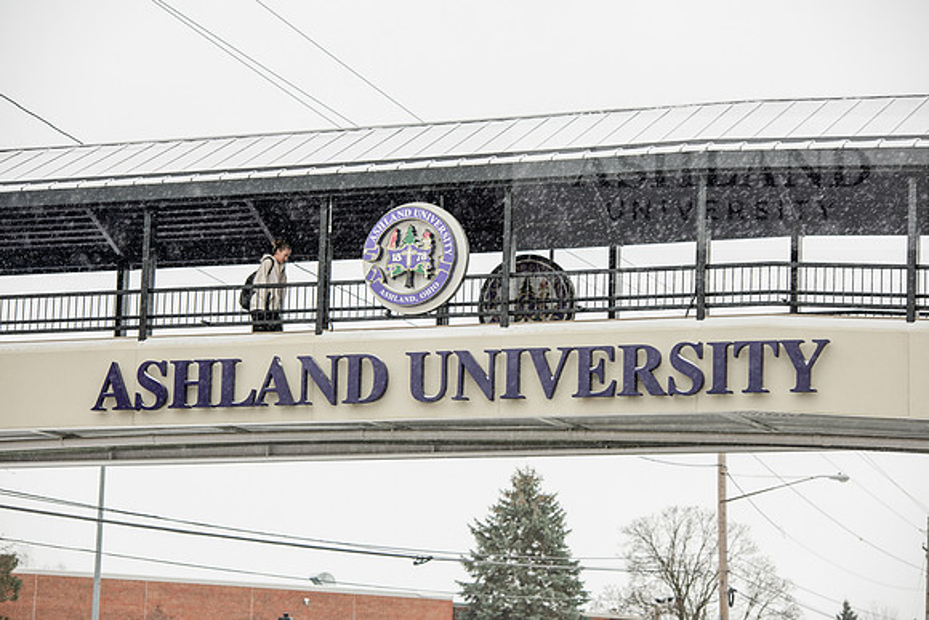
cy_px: 310
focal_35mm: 116
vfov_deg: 11.8
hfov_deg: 17.6
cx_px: 464
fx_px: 2994
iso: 400
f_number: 5
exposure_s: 1/200
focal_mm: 116
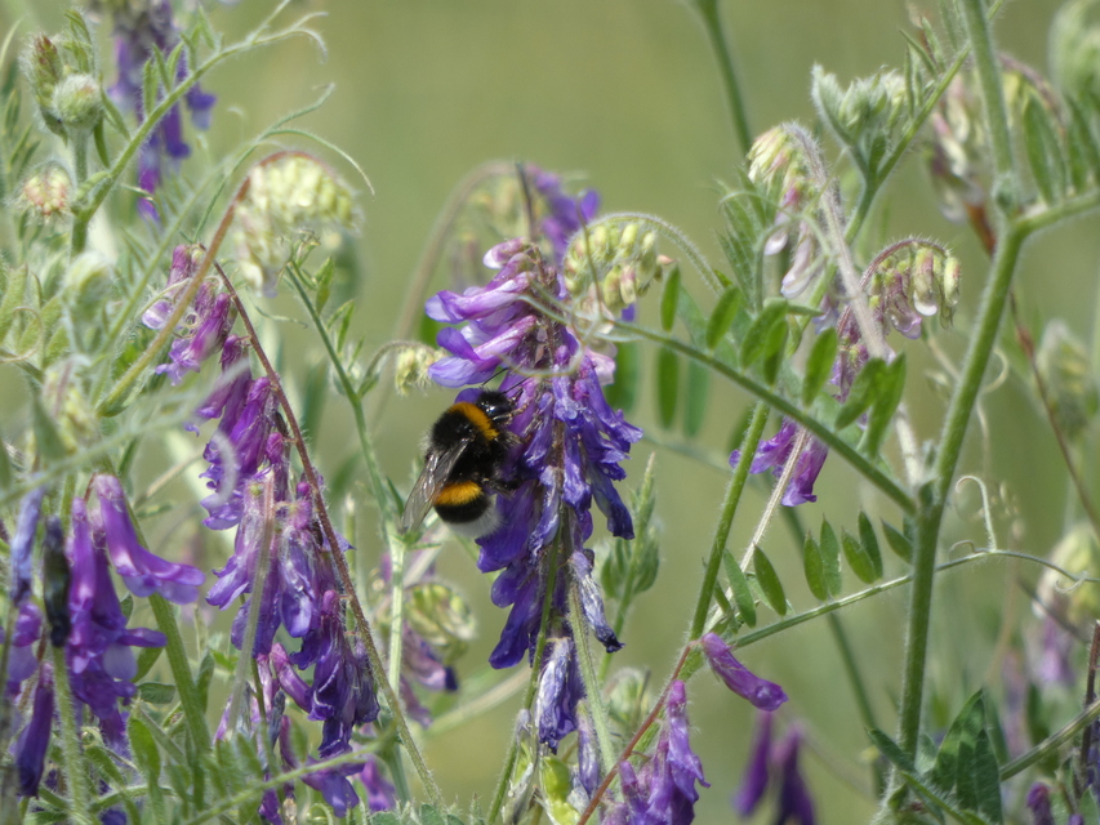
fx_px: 38138
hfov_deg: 1.7
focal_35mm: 1200
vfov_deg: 1.2
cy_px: 412
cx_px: 550
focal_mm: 215
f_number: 5.9
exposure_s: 1/400
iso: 80
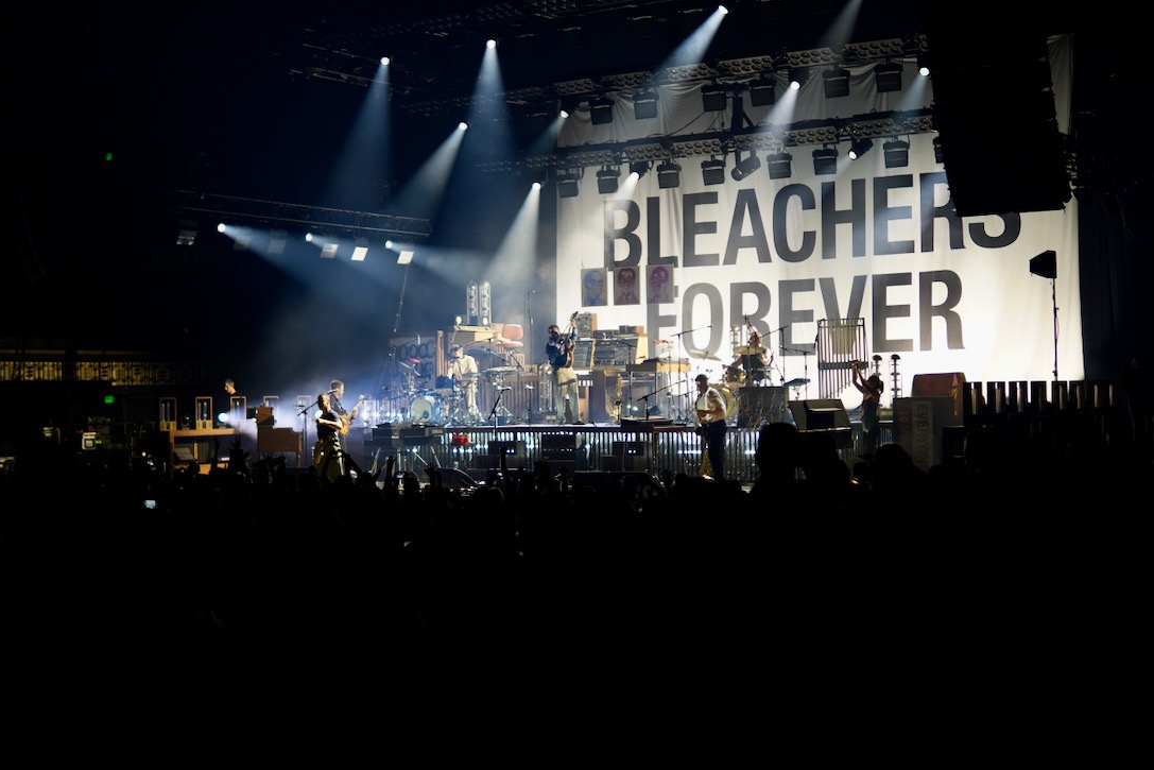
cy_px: 350
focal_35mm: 53
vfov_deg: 25.5
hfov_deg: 37.5
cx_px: 591
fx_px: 1699
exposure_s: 1/125
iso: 125
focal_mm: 30
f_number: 1.4
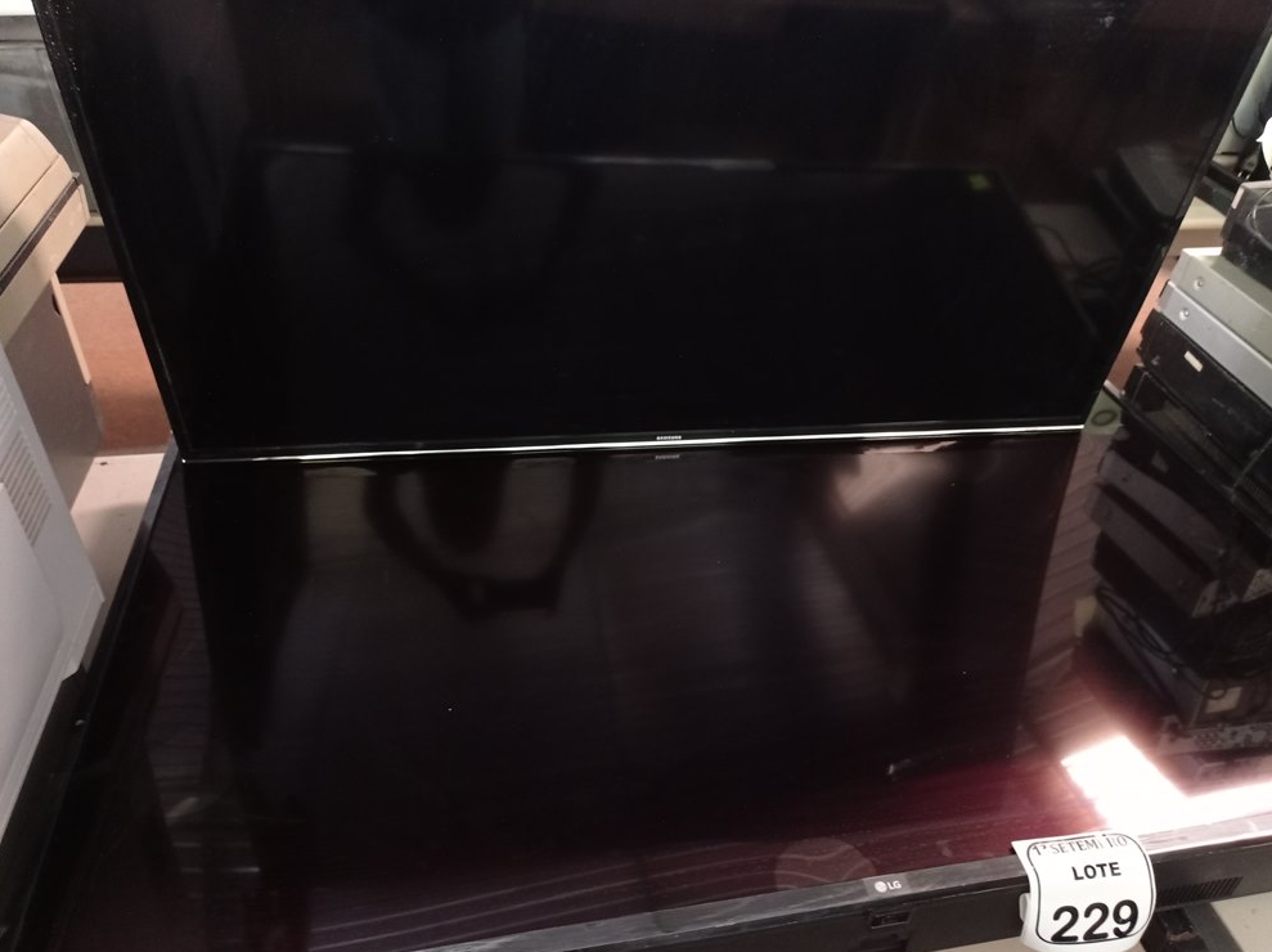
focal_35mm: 29
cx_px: 656
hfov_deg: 61.7
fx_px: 1065
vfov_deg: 48.2
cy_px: 484
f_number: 1.79
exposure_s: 1/17.1
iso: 800
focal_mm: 4.7
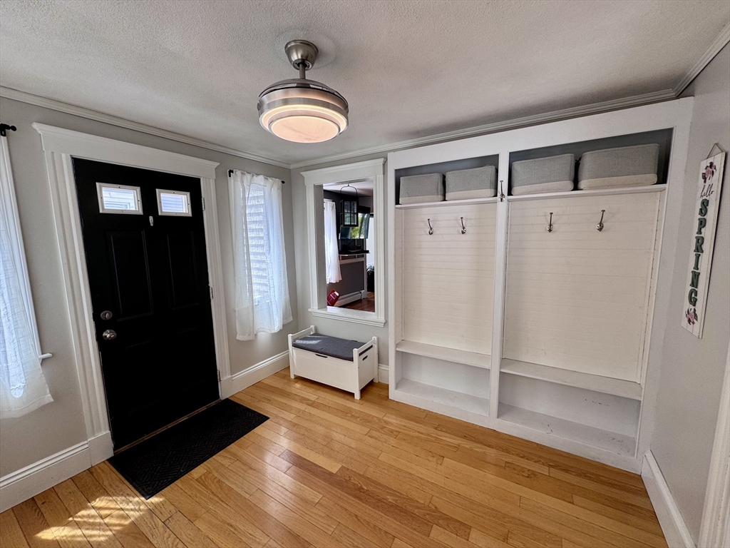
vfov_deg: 85.7
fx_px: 295
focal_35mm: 14
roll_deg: +0.9
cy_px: 274
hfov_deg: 102.1
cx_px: 365
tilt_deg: -7.4
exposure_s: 1/99
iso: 50
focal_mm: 2.22
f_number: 2.2
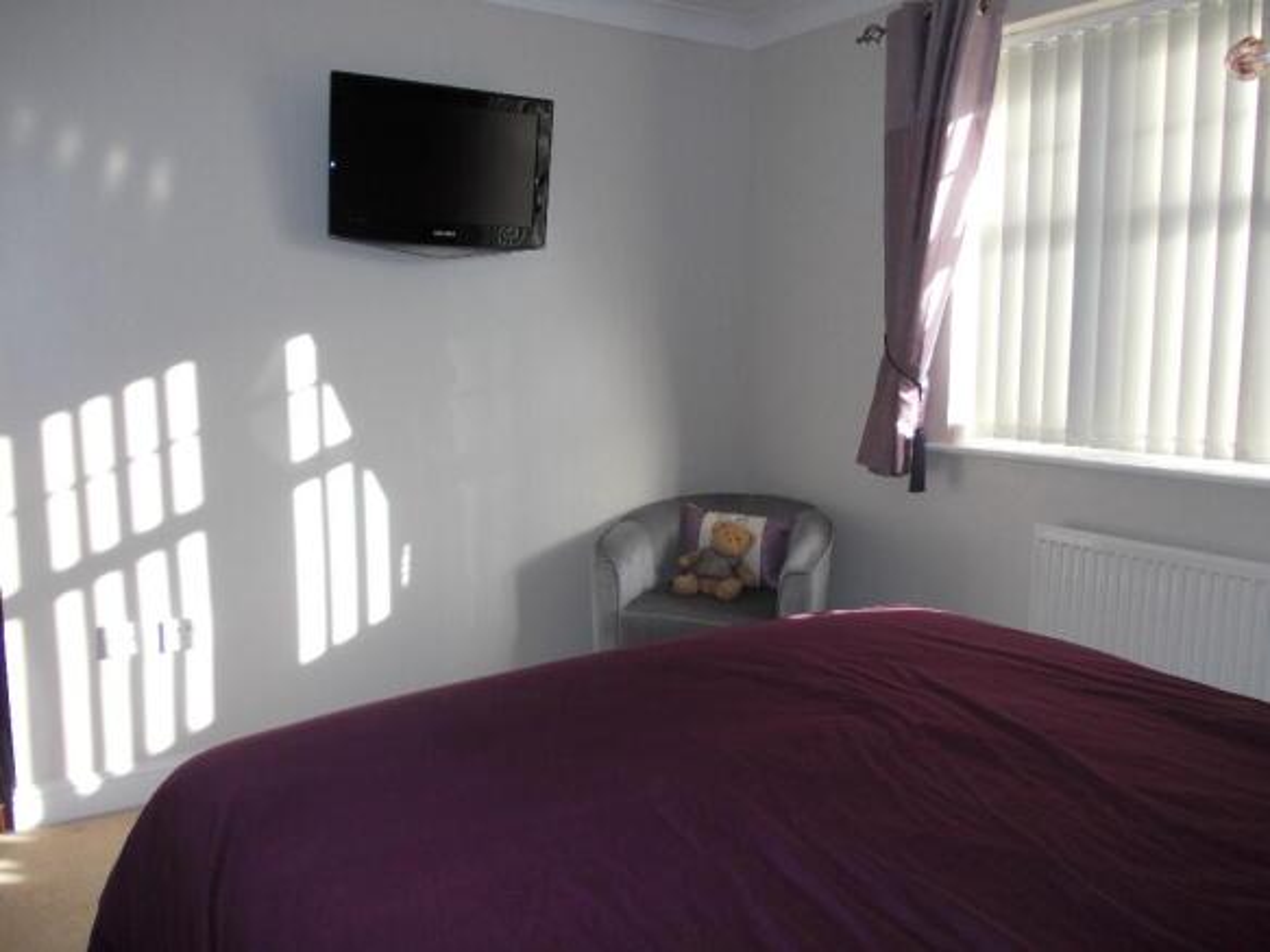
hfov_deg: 63.5
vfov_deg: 49.7
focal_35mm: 28
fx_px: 1027
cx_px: 635
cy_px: 476
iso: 80
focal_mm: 4
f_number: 2.7
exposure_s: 1/125
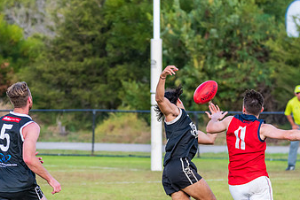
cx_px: 227
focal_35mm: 497
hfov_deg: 4.1
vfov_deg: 2.8
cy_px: 123
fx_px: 4145
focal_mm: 240
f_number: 5.3
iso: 800
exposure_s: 1/1250
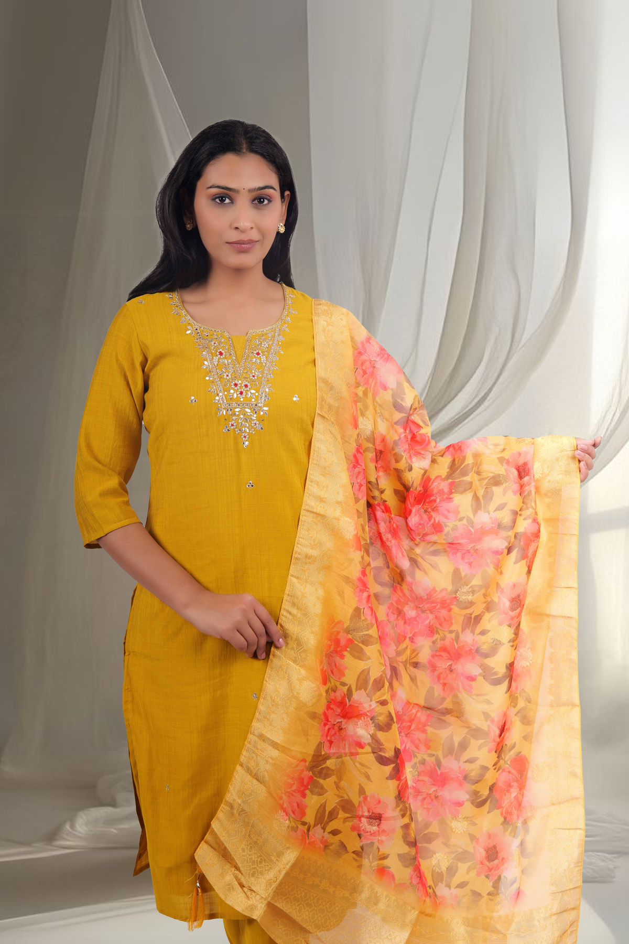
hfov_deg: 34.2
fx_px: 1022
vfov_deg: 49.6
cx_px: 314
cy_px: 472
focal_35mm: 39
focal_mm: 39
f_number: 5
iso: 250
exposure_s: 1/160
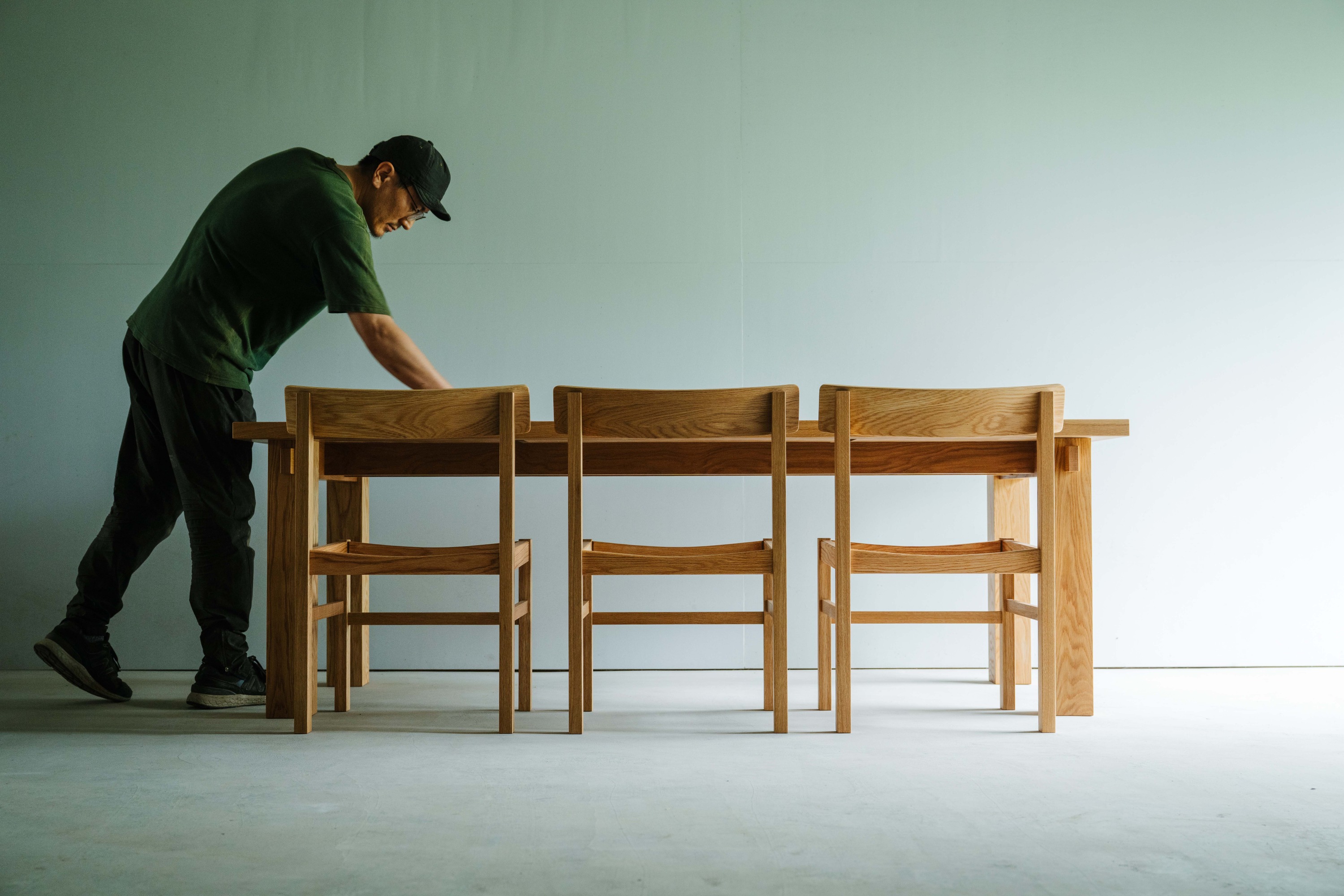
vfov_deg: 32.6
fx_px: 1531
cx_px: 672
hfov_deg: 47.4
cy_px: 448
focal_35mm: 41
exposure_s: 1/100
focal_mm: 41
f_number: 4
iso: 800
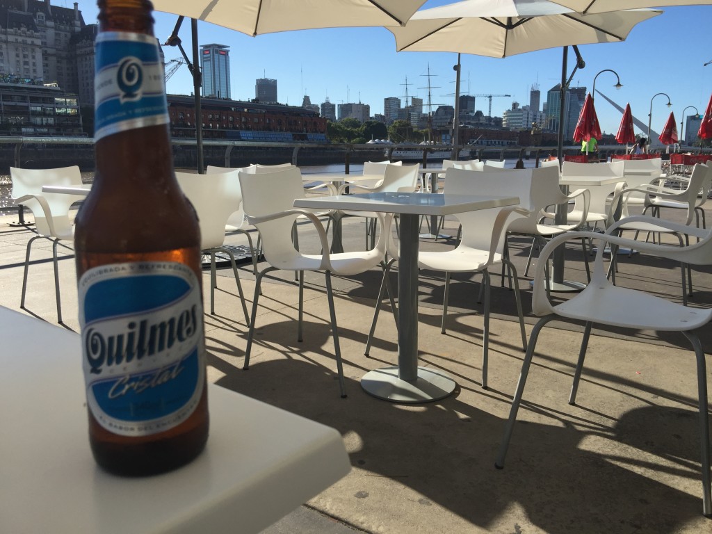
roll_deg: -1.4
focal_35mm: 29
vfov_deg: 48.2
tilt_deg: -10.5
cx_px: 356
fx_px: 596
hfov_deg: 61.7
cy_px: 267
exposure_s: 1/1980
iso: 32
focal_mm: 4.15
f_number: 2.2
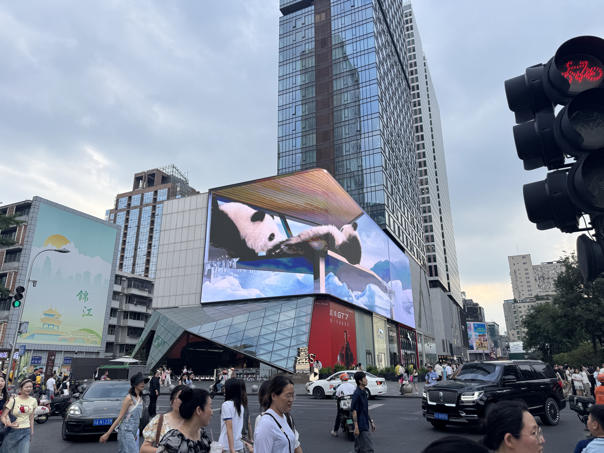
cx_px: 302
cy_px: 226
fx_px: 419
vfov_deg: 56.8
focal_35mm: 24
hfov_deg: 71.6
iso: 80
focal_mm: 6.76
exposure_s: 1/1094
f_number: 1.78
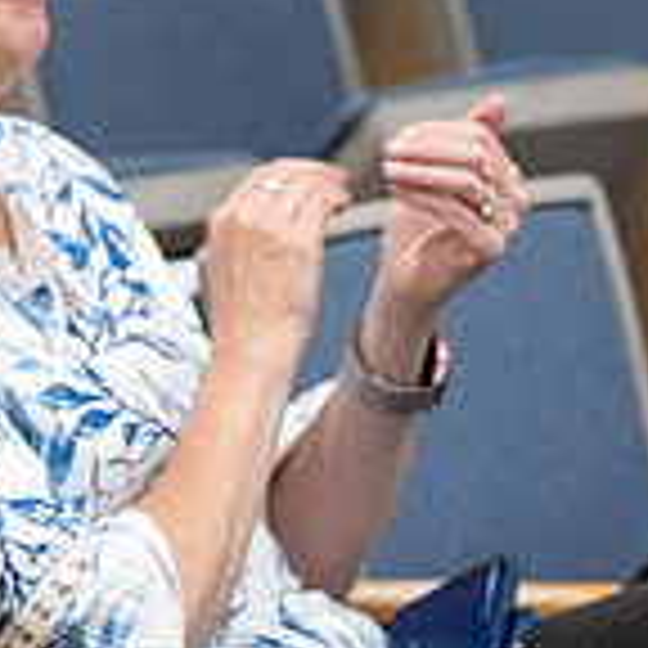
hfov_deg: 4.8
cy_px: -15
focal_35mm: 363
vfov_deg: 4.8
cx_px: 90
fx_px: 7688
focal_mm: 83
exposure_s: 1/200
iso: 1250
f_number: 3.2
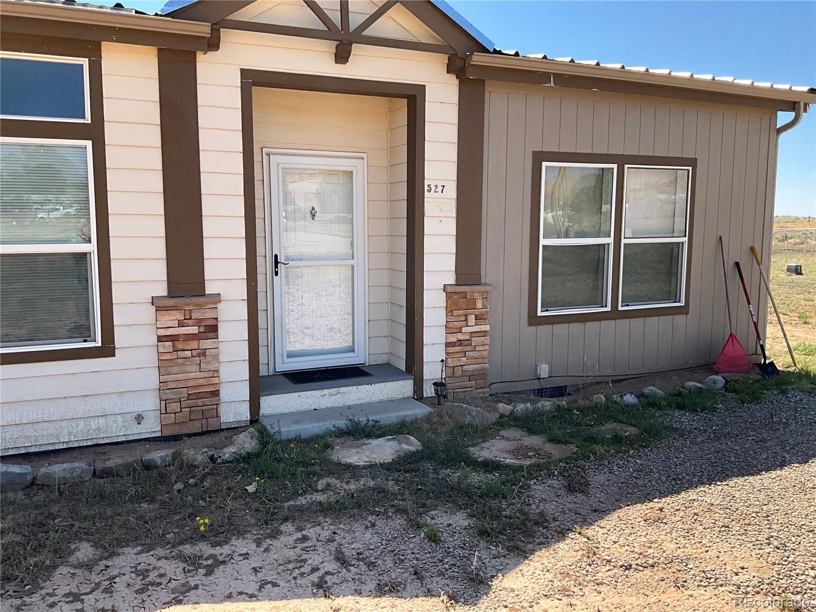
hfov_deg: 61.7
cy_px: 306
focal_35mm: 29
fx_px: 684
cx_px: 408
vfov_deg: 48.2
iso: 25
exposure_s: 1/781
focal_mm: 3
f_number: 1.8
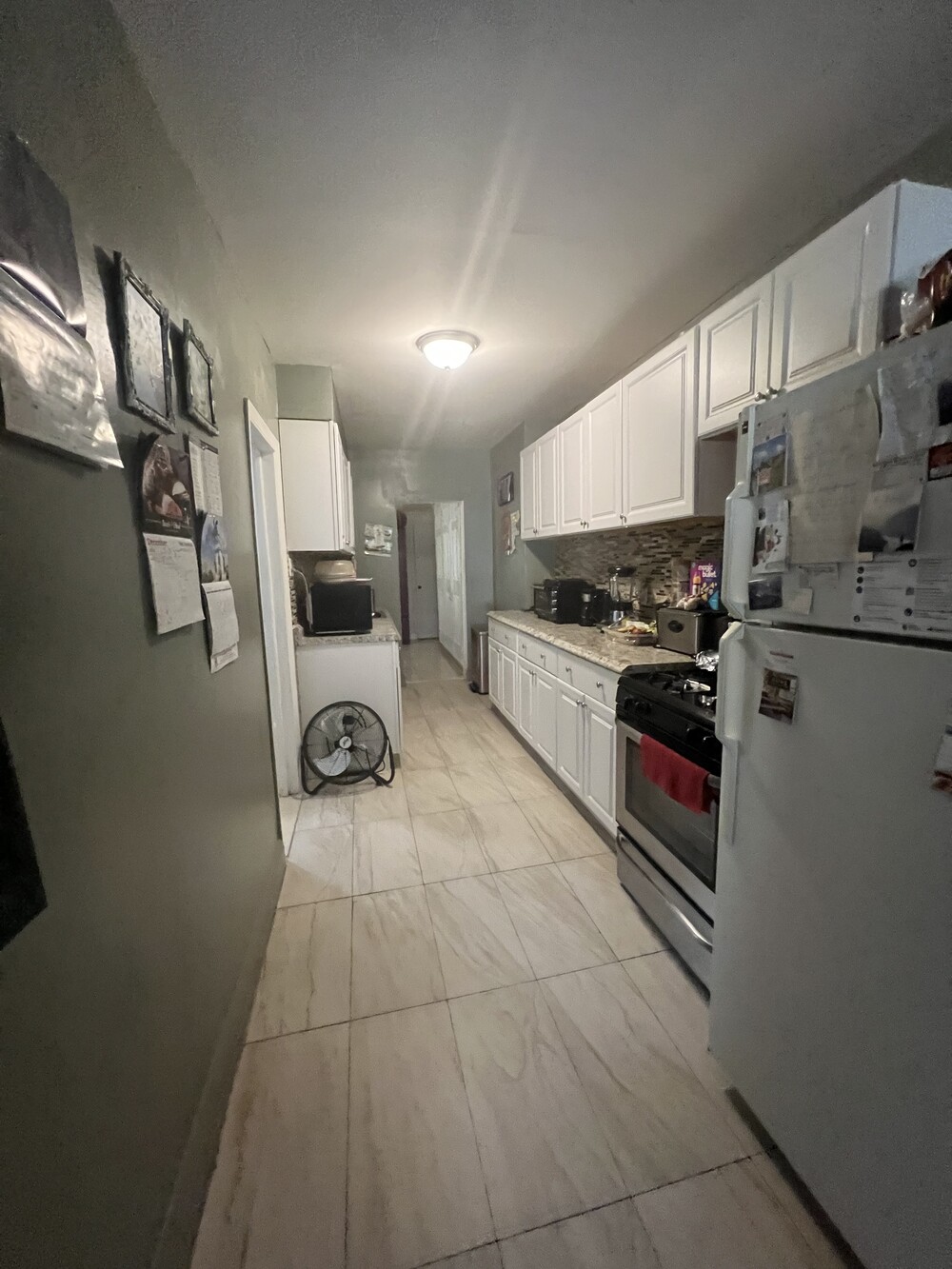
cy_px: 634
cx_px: 476
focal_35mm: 13
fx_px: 477
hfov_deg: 89.9
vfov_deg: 106.2
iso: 800
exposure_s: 1/60
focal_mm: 1.57
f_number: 1.8
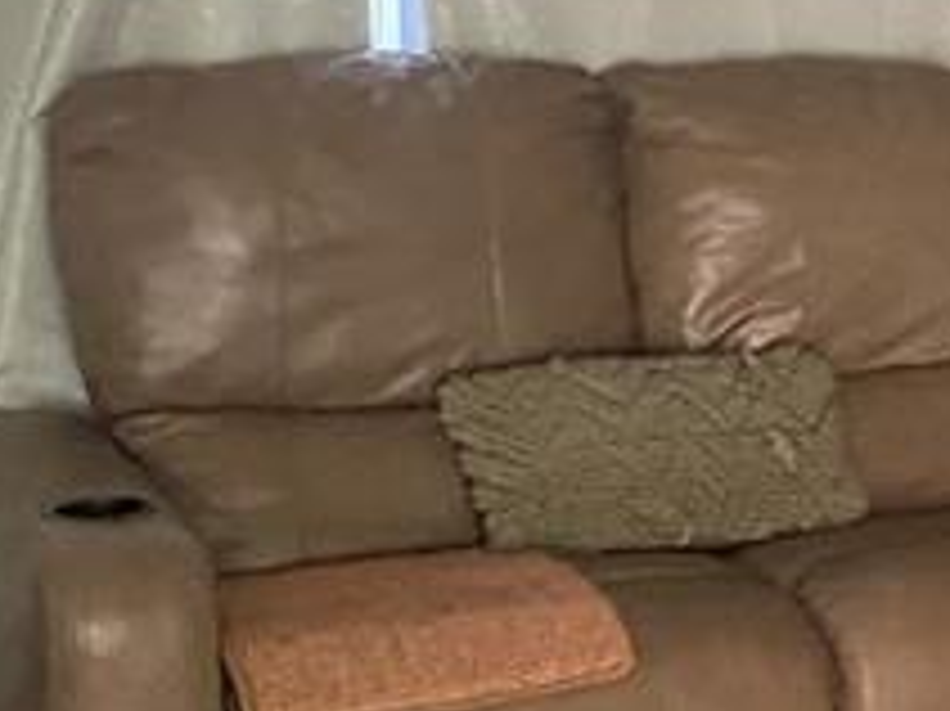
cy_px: 225
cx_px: 1337
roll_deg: -1.1
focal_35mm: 126
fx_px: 3456
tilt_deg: -9.1
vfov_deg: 11.7
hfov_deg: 14.8
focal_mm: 4.25
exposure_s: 1/30
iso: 640
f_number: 1.8
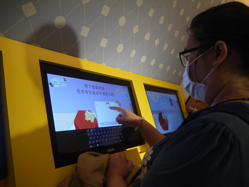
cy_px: 94
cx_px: 124
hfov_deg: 63.4
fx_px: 201
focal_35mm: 28
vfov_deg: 49.7
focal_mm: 14
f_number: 3.5
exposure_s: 1/60
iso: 500
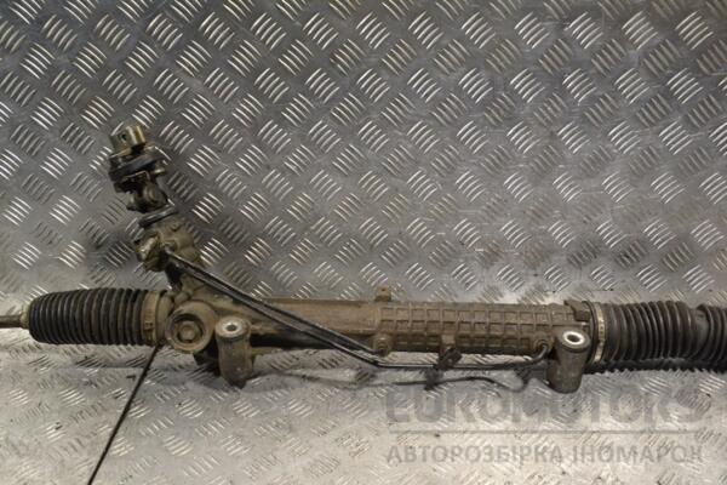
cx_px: 364
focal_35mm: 33
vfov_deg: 40.0
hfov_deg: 57.2
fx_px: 666
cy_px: 242
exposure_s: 1/320
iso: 3200
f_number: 9
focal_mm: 22
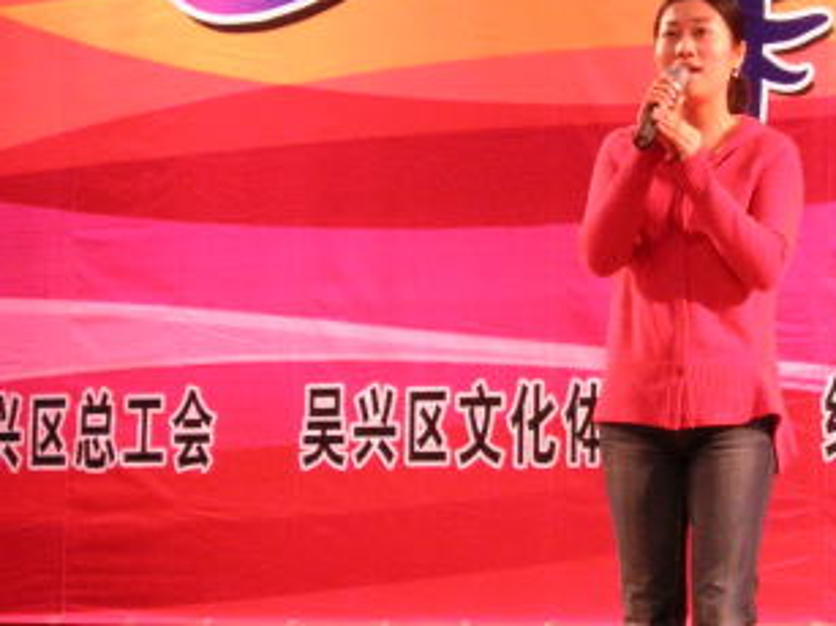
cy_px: 321
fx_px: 3621
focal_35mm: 150
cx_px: 806
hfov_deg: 13.0
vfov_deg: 9.9
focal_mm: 14.9
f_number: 3.7
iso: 400
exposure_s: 1/82.7
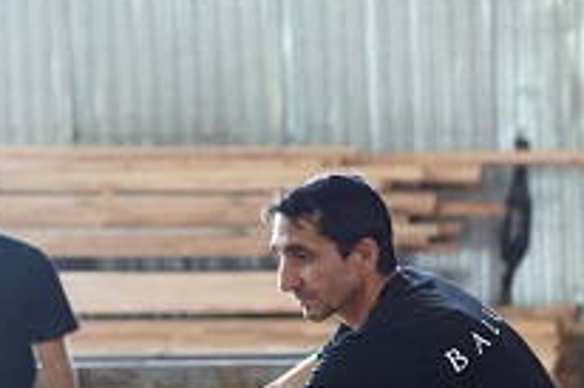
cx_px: 1123
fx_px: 2480
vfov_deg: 8.9
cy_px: 380
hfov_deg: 12.1
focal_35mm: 153
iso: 2000
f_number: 1.4
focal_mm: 35
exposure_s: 1/250
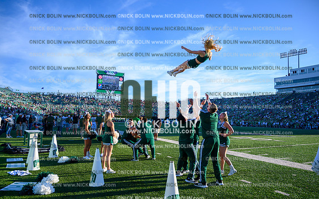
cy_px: 107
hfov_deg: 72.6
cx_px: 160
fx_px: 217
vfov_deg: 49.2
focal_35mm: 25
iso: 125
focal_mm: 24
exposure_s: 1/640
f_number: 4
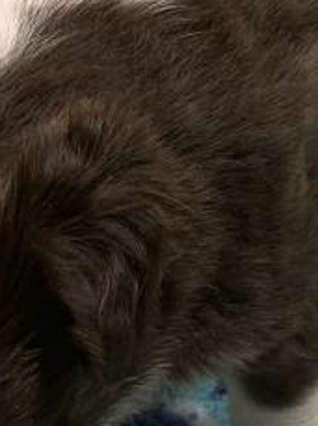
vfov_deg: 28.6
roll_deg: +0.2
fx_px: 835
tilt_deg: -41.4
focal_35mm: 68
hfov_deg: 21.0
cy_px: 233
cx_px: 13
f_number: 1.8
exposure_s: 1/133
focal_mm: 4.25
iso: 25
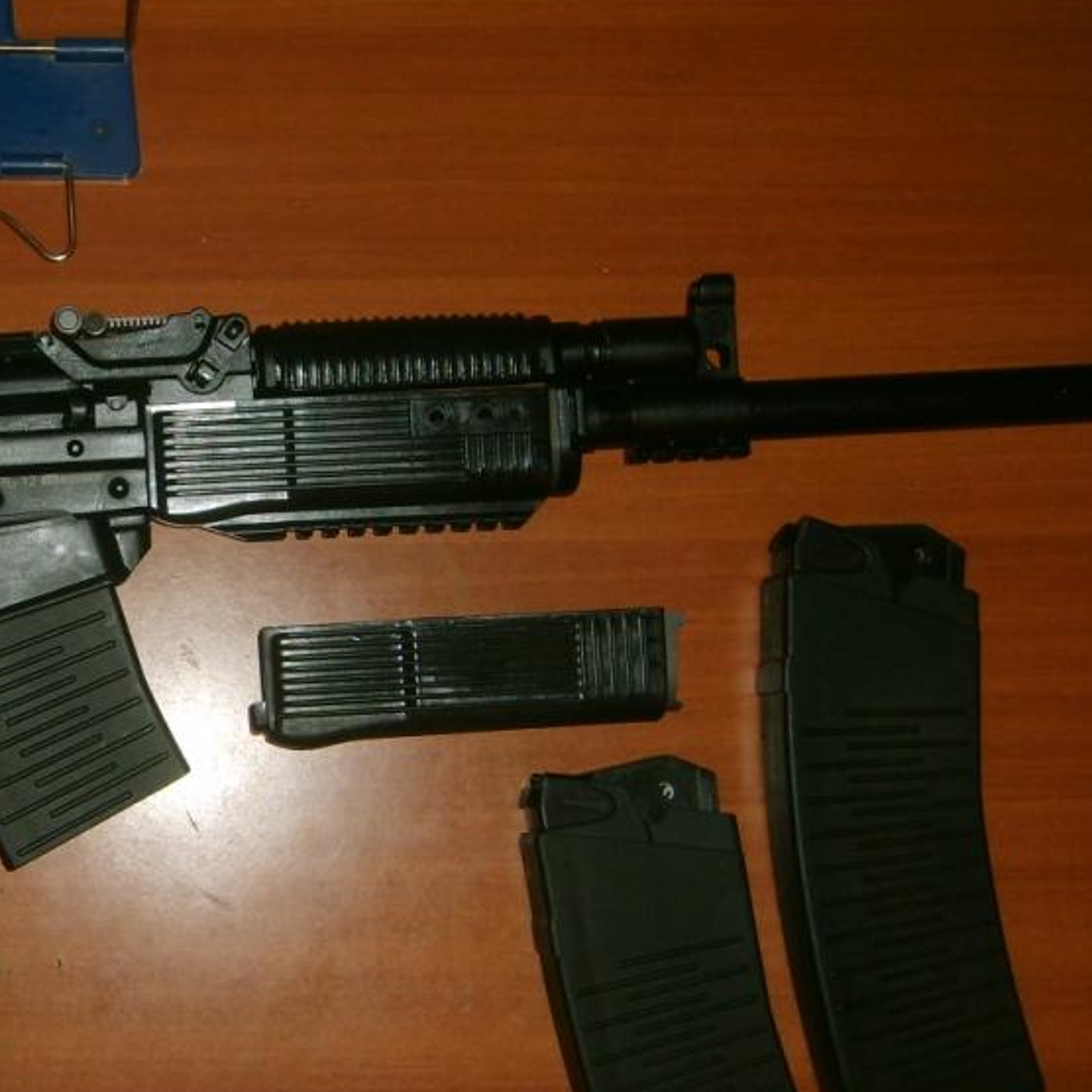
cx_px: 139
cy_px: 573
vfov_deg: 30.0
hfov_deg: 29.0
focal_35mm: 57
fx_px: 2034
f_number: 2.8
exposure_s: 1/30
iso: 100
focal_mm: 5.8
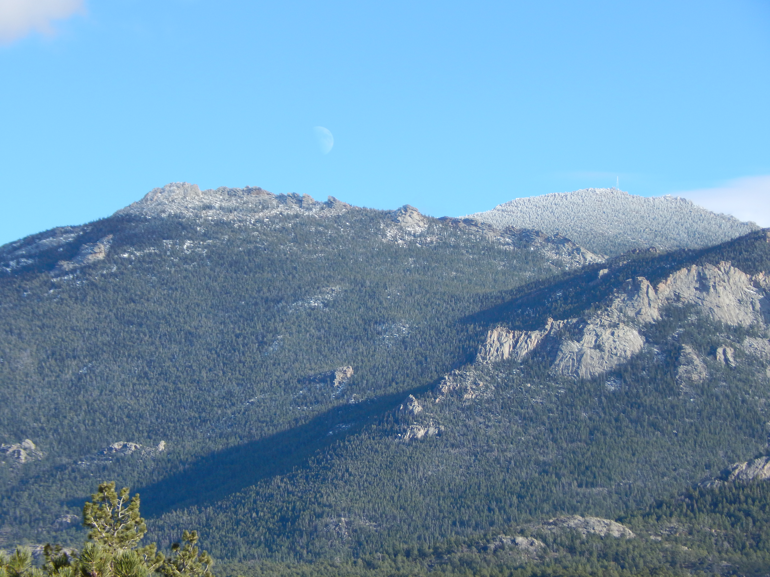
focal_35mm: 160
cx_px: 385
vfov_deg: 9.3
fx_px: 3559
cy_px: 288
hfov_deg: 12.3
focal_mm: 28.7
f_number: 5.1
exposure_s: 1/500
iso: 125
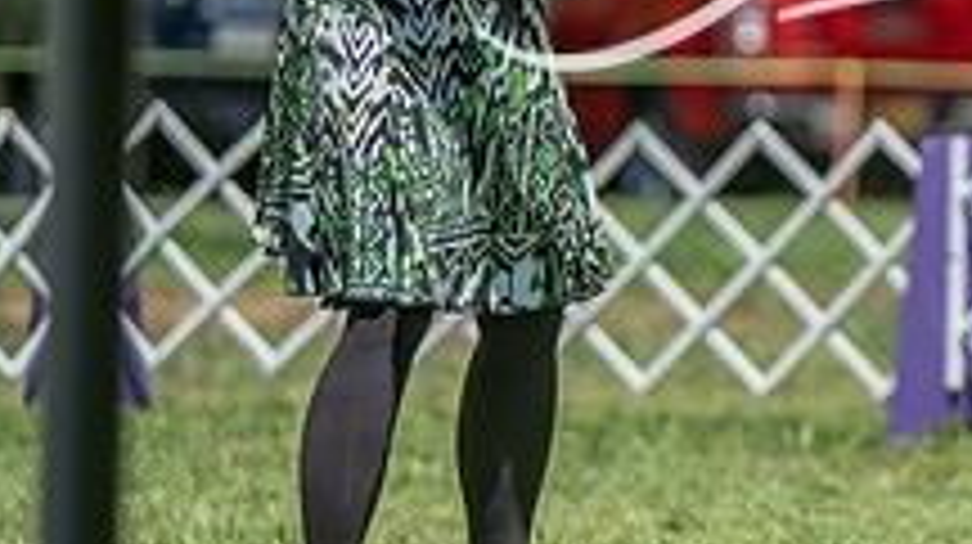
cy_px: 151
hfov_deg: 5.1
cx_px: 1112
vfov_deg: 2.9
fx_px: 10891
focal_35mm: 423
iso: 100
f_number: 3.2
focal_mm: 150
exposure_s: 1/1000
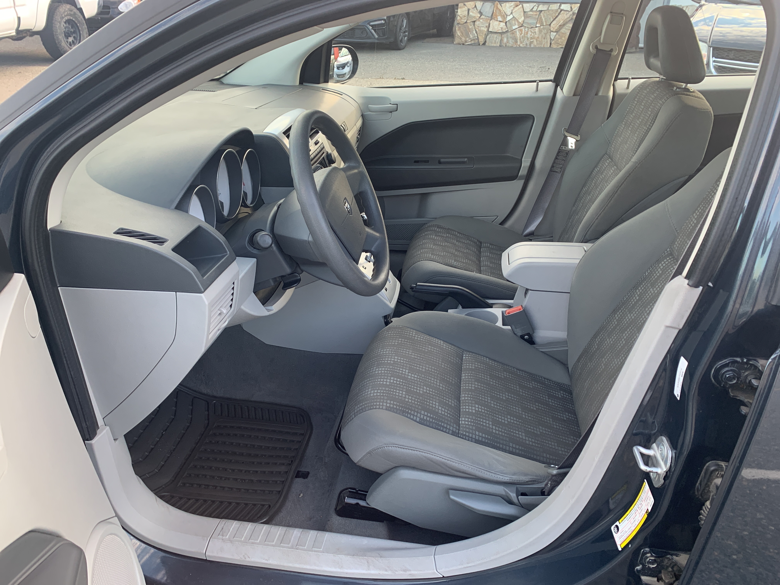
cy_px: 292
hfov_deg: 67.3
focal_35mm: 26
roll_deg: -1.2
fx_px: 586
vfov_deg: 53.1
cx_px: 390
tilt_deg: -24.9
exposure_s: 1/121
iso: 64
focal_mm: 4.25
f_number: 1.8
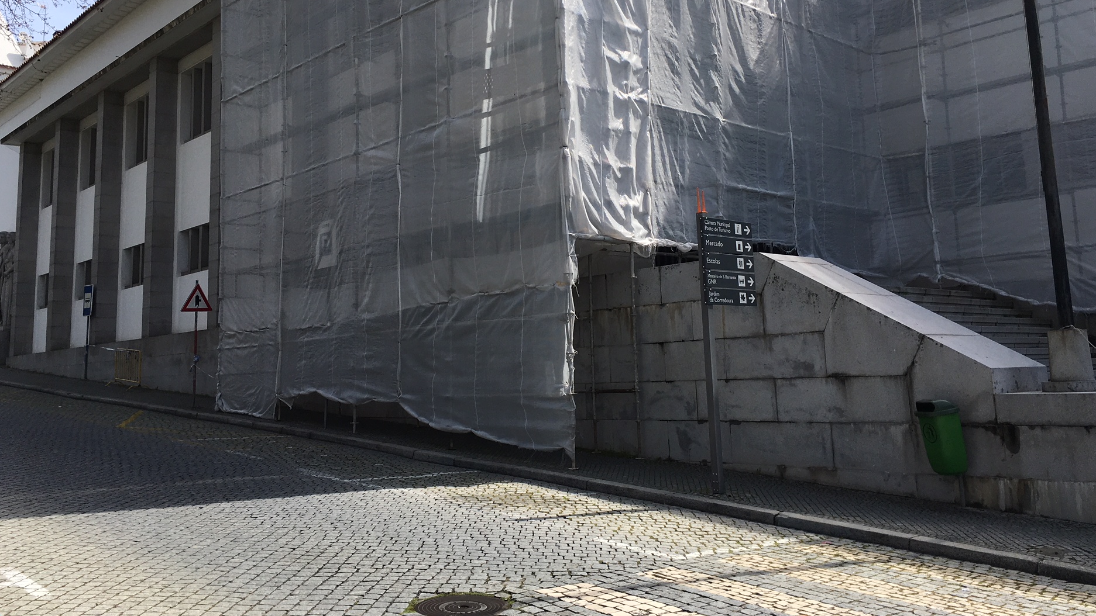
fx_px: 988
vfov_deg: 34.5
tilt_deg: +9.0
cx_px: 552
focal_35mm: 34
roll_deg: +1.9
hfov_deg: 58.0
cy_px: 226
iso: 25
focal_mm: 4.15
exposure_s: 1/1282
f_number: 2.2
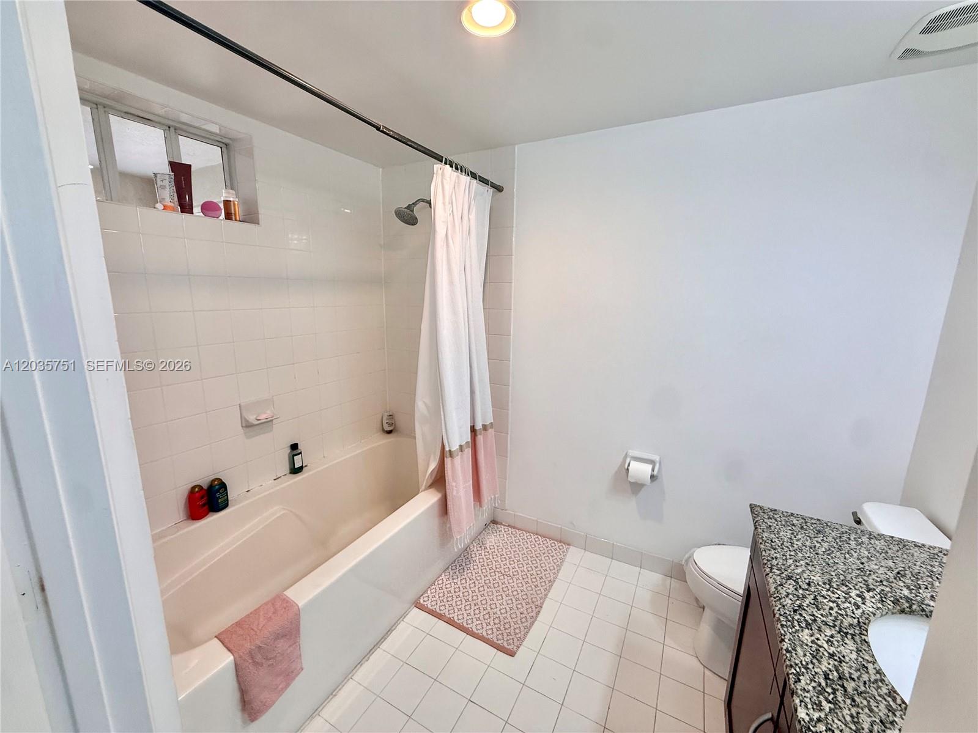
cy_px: 366
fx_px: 396
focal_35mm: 14
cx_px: 489
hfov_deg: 102.1
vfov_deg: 85.7
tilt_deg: -10.4
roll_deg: -0.8
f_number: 2.2
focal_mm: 2.22
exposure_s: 1/120
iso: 125
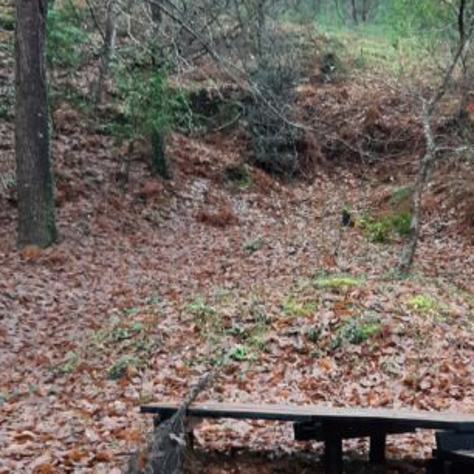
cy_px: 355
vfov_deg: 22.3
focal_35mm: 77
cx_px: 437
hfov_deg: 21.9
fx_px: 1193
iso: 64
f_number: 1.7
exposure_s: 1/100
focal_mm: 3.93
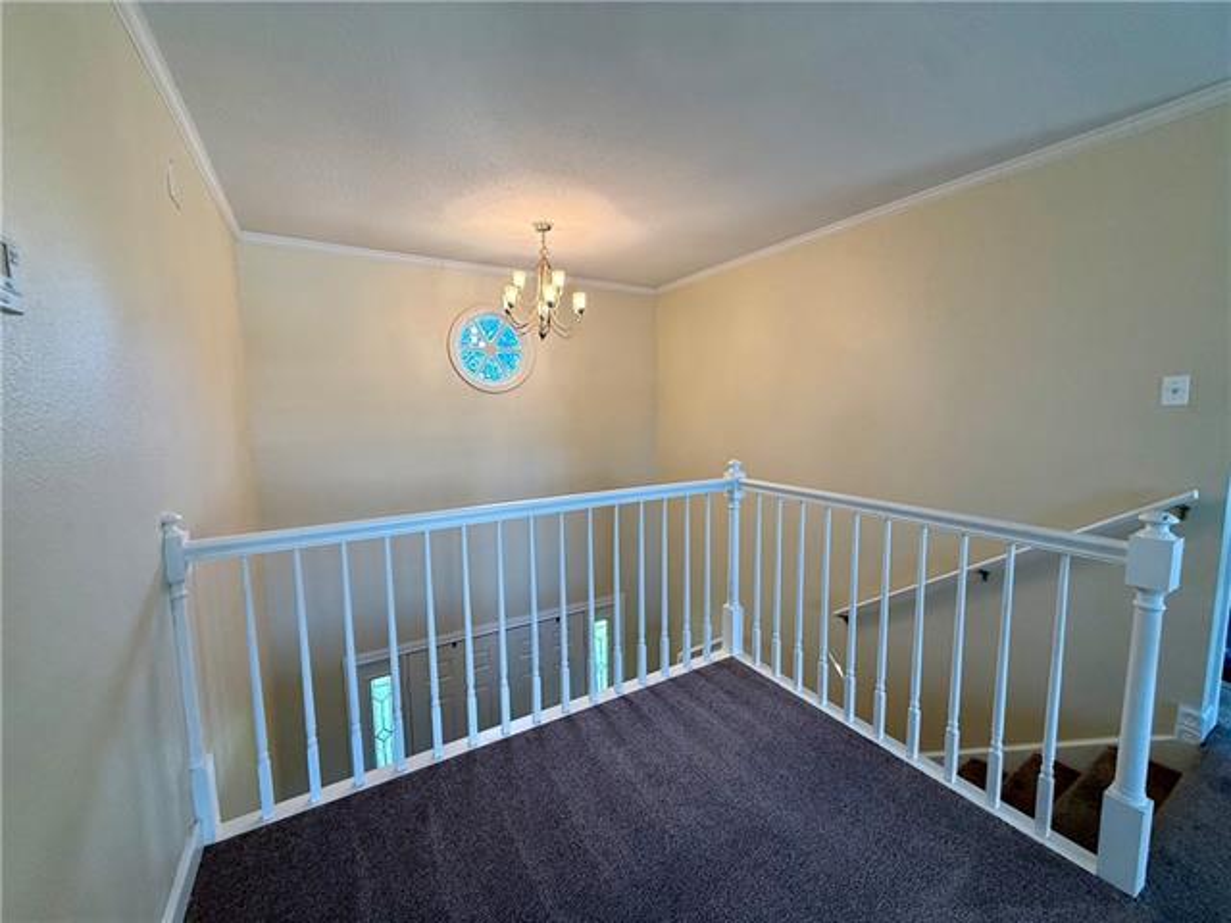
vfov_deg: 85.7
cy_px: 462
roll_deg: +0.5
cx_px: 616
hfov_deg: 102.1
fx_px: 498
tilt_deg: -5.3
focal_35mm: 14
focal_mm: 2.22
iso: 160
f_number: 2.2
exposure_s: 1/120
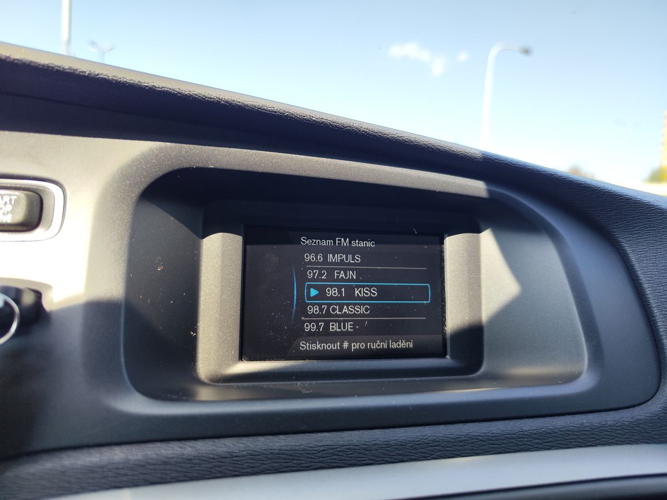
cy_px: 250
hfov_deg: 73.9
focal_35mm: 23
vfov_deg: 58.9
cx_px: 334
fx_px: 443
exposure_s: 1/174
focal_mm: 7.01
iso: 50
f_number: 1.69
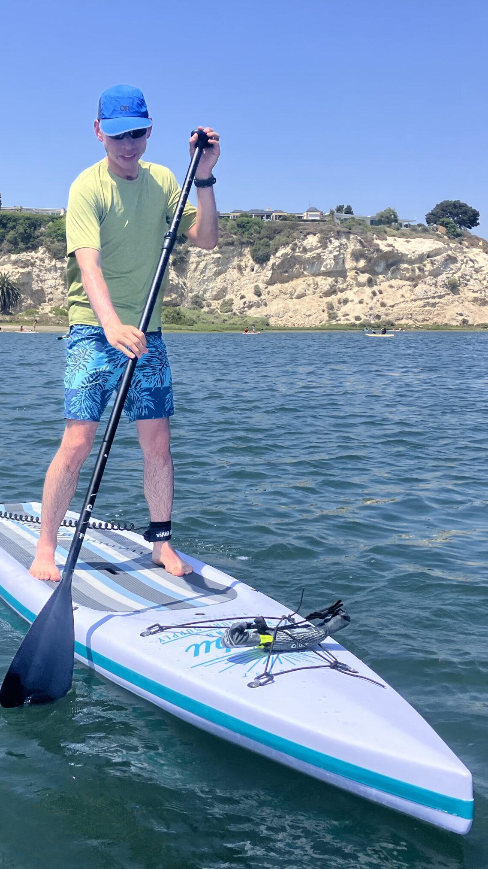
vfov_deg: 49.4
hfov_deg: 28.9
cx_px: 175
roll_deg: +0.0
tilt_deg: -6.6
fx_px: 943
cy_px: 437
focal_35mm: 41
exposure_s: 1/2208
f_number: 1.8
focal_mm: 3.99
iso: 32
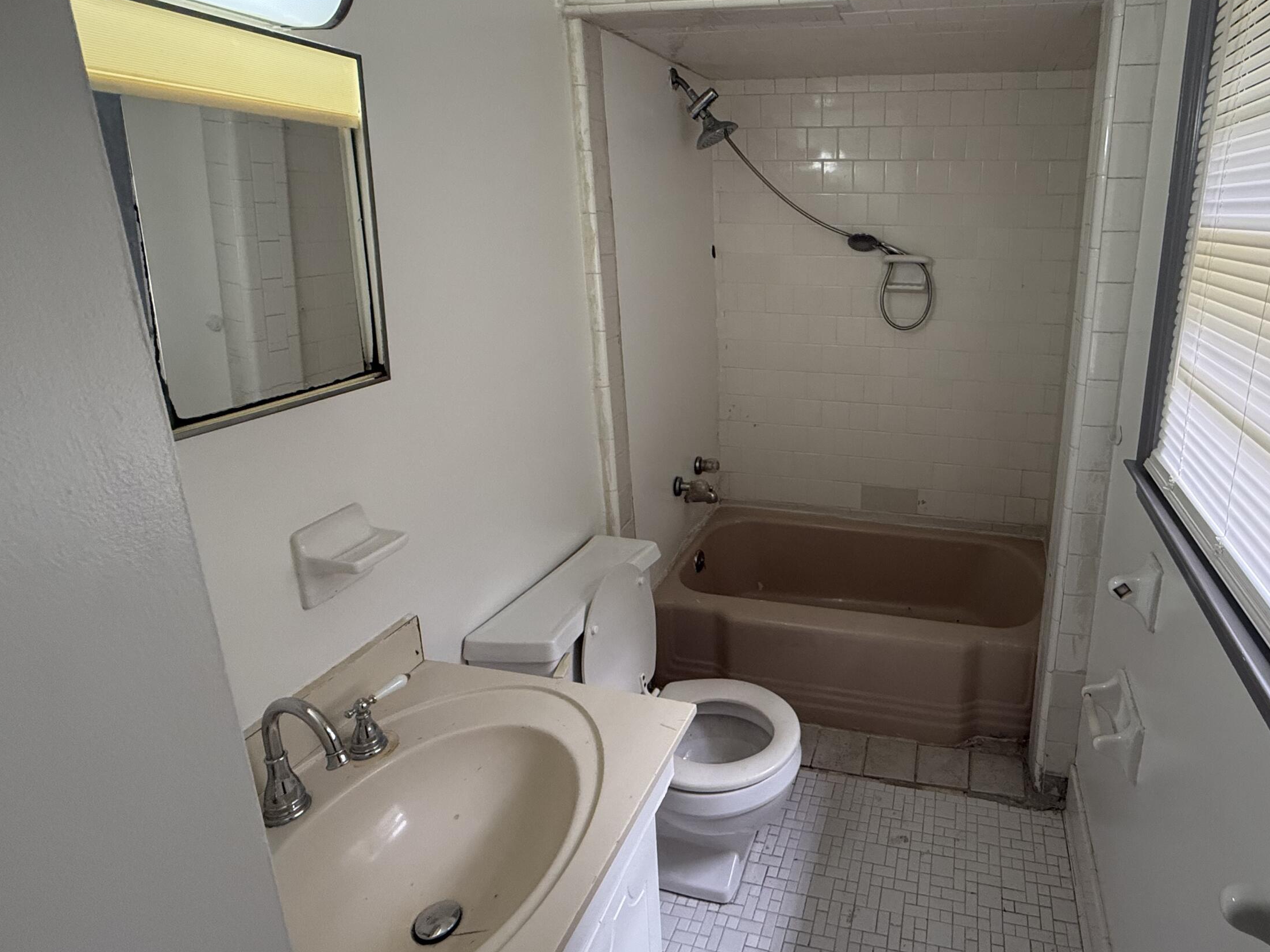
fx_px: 697
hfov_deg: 82.2
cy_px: 390
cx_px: 831
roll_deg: -0.8
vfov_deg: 68.1
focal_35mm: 19
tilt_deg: -14.2
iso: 320
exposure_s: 1/120
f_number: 2.2
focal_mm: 2.22
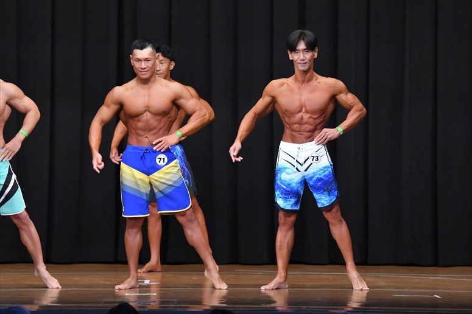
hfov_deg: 9.5
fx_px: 2844
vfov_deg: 6.3
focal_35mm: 217
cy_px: 157
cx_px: 236
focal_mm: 145
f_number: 5.6
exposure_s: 1/400
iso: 8000
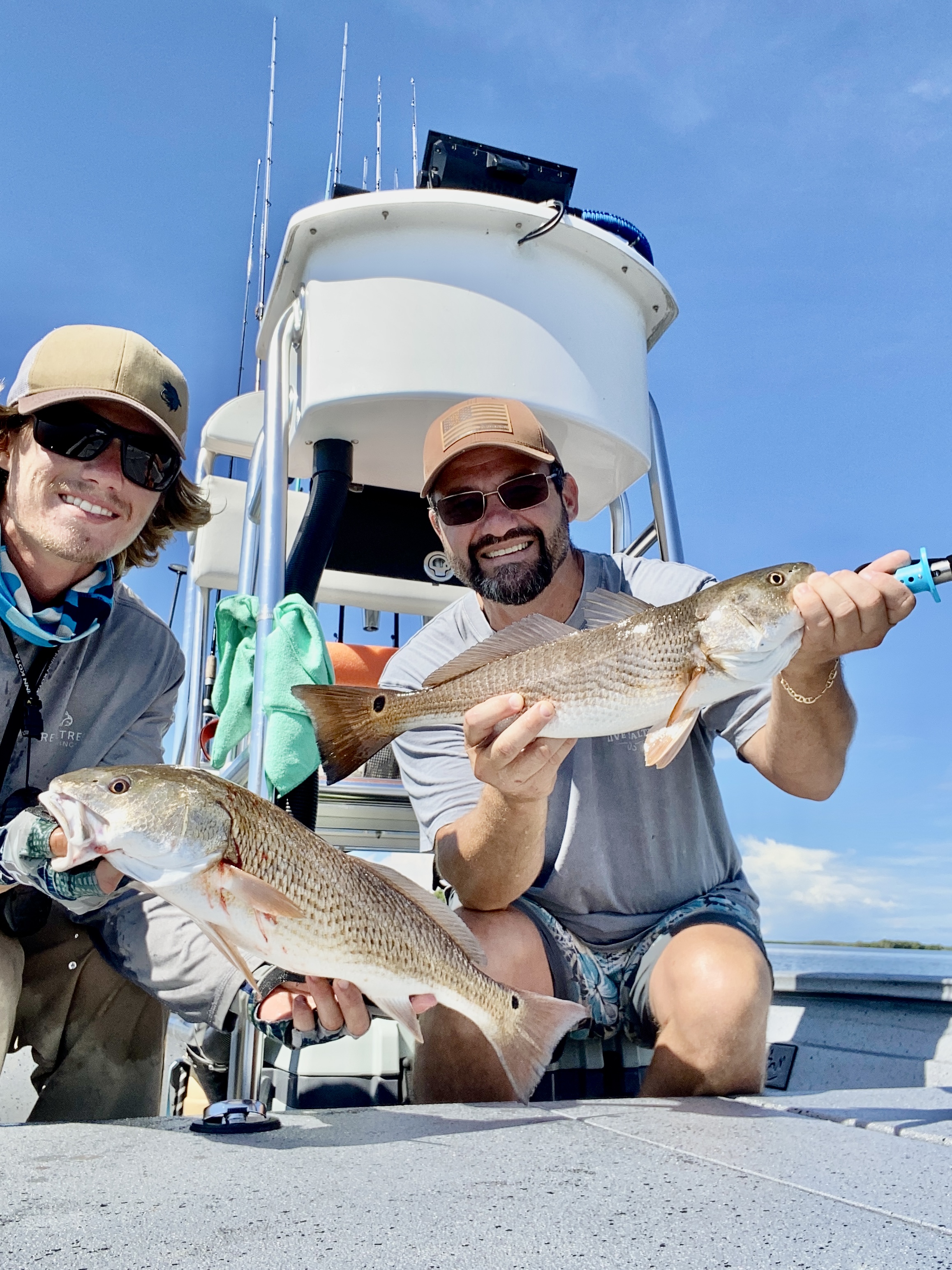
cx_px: 476
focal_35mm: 30
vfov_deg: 60.0
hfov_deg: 46.8
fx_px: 1100
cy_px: 635
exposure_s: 1/684
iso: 25
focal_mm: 2.71
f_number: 2.2
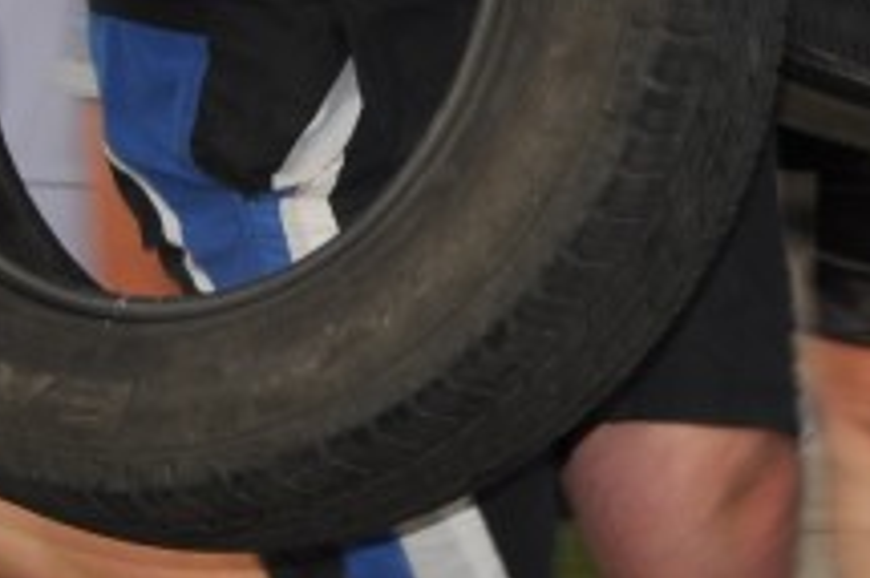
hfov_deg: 5.1
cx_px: 664
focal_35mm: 404
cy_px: -101
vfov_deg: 3.4
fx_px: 9756
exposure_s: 1/200
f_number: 9
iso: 200
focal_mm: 58
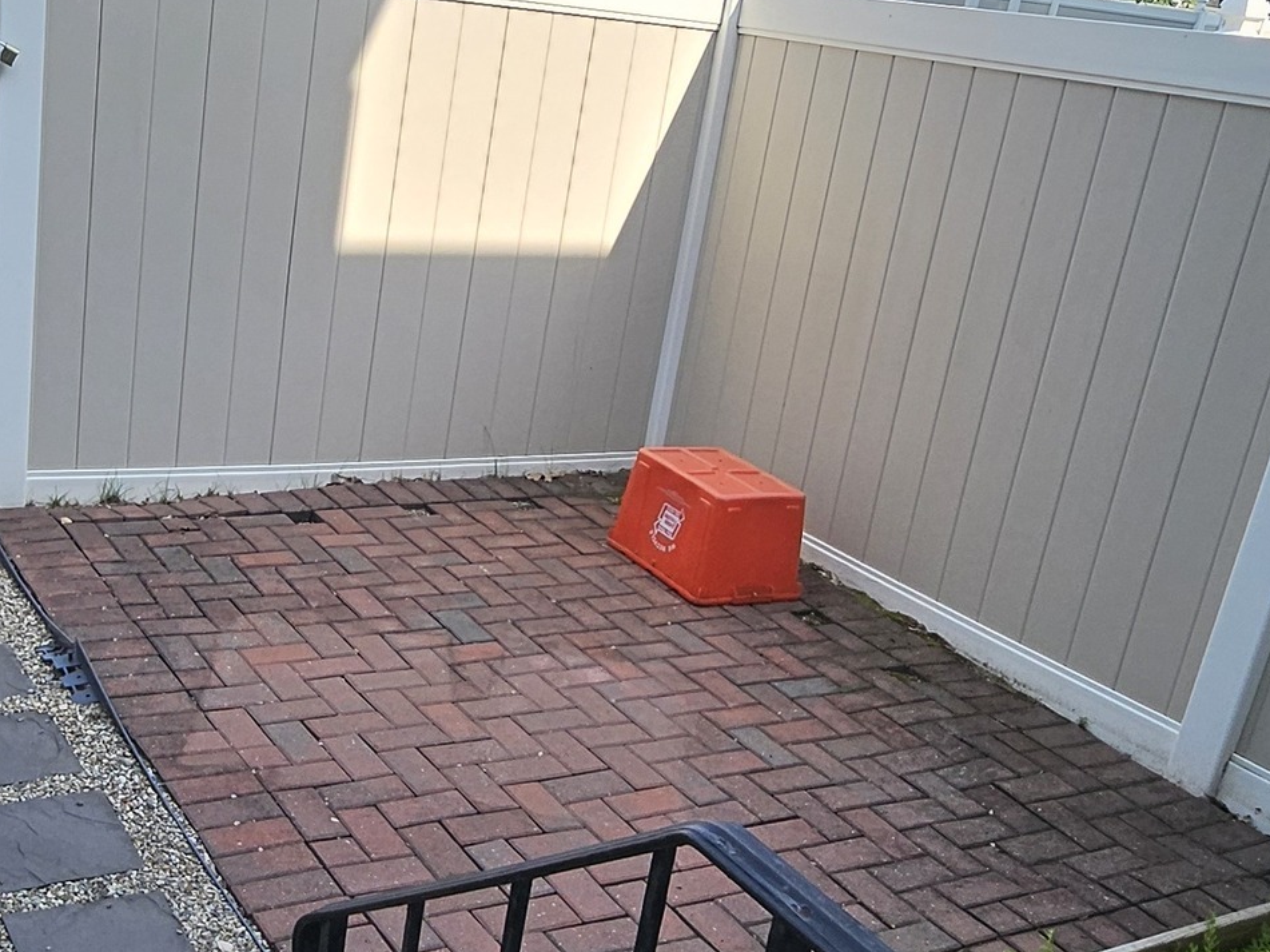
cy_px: 485
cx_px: 443
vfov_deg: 34.3
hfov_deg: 44.3
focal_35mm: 42
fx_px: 1541
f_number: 2.2
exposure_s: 1/489
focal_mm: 1.7
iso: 32
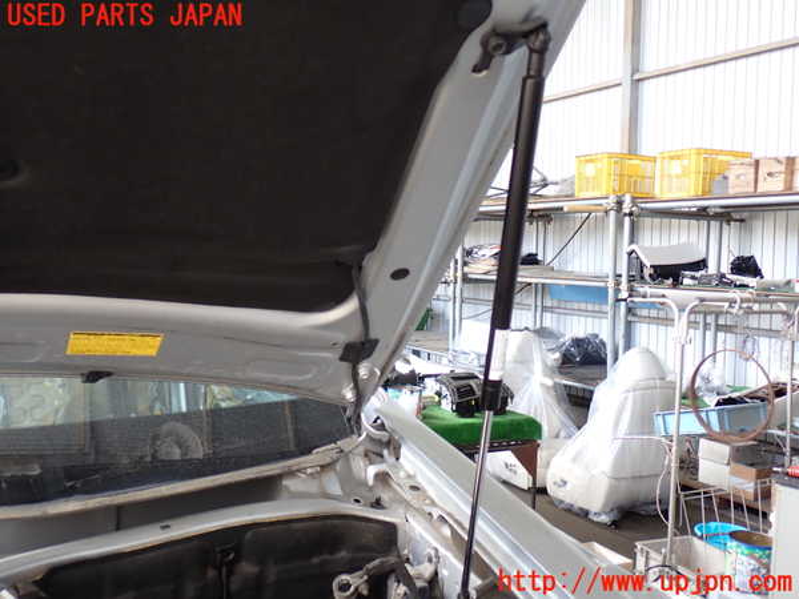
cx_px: 400
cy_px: 300
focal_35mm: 36
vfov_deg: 39.7
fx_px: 831
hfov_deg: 51.4
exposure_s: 1/80
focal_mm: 6.37
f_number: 2.5
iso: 100
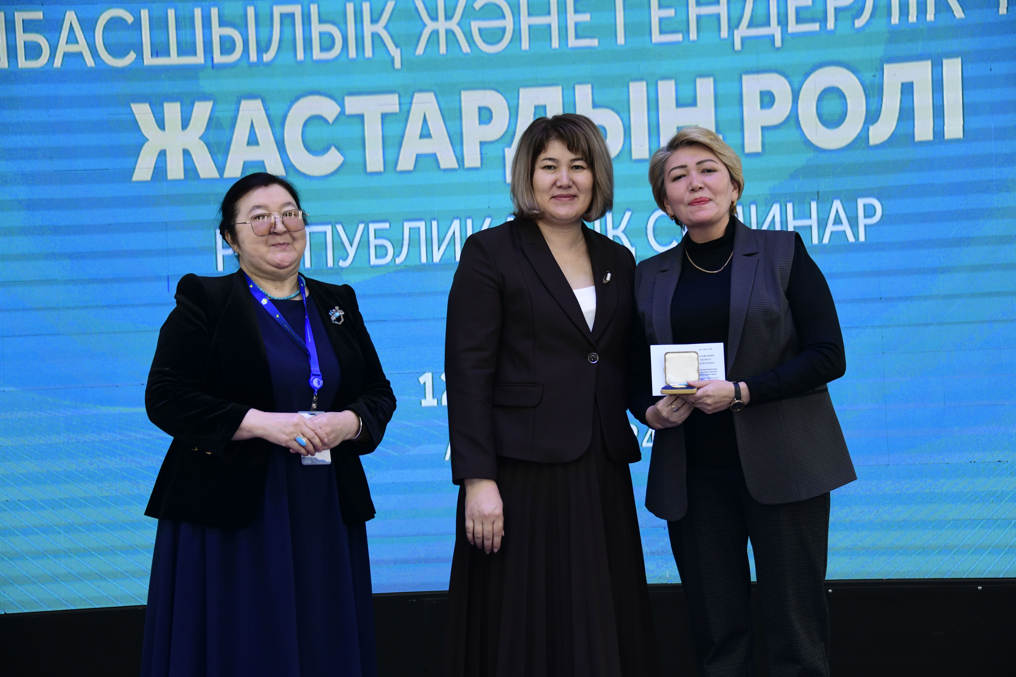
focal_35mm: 70
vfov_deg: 19.5
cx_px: 508
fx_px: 1975
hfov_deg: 28.8
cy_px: 338
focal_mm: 70
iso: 1600
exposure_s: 1/125
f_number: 5
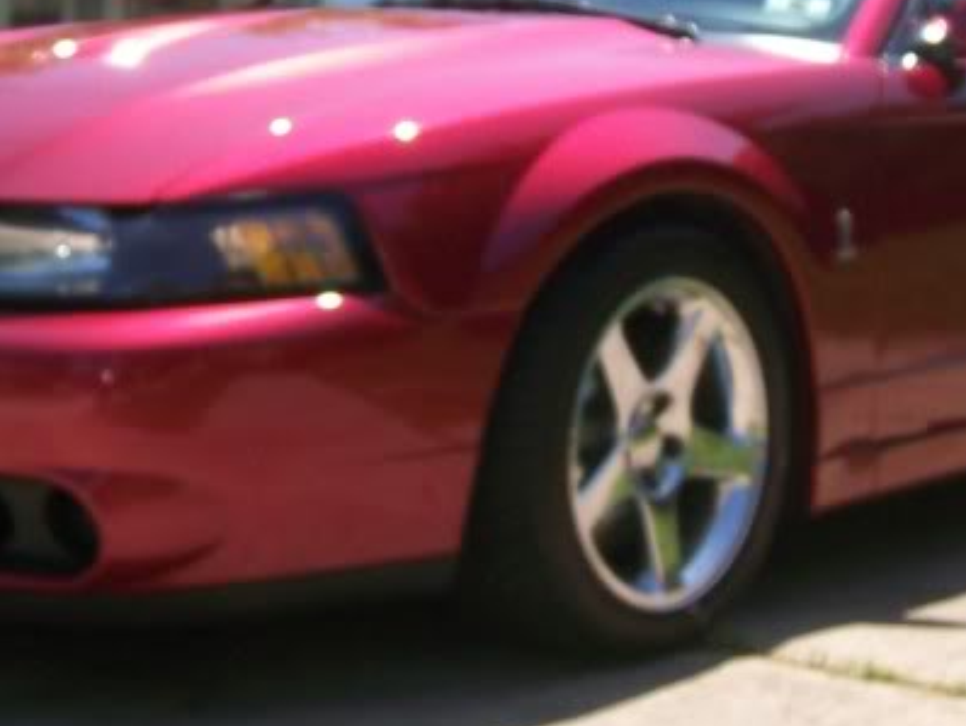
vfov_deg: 16.4
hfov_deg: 21.7
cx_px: 422
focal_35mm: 90
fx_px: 2513
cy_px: 272
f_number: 7.2
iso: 80
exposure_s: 1/152
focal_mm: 5.8
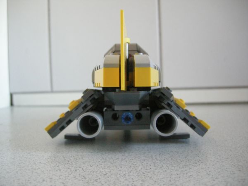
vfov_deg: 39.7
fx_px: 258
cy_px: 93
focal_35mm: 36
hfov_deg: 51.4
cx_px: 124
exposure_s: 1/30
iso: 445
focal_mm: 7.5
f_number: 2.7
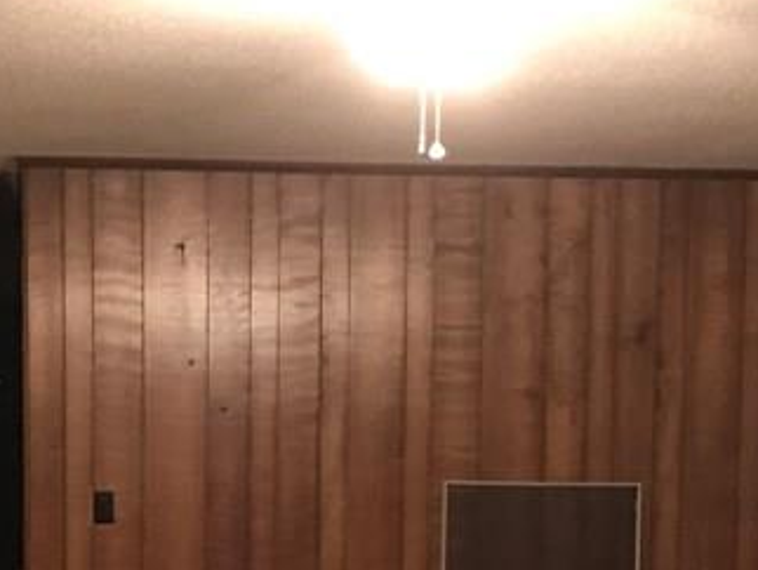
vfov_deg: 16.2
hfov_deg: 21.9
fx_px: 1950
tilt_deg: -3.8
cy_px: 615
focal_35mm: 89
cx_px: 275
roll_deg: -0.4
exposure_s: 1/5
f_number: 1.8
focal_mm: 3.99
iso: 100
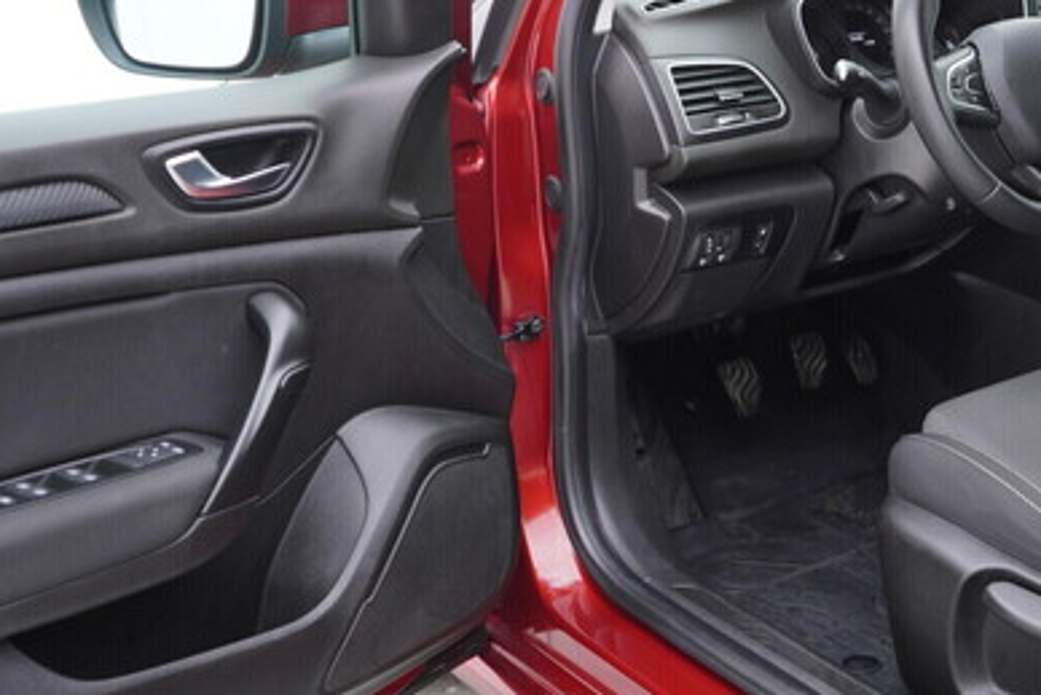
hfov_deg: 38.2
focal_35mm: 51
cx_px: 732
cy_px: 334
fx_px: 1475
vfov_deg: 26.5
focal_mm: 24
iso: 200
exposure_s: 1/40
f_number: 2.8
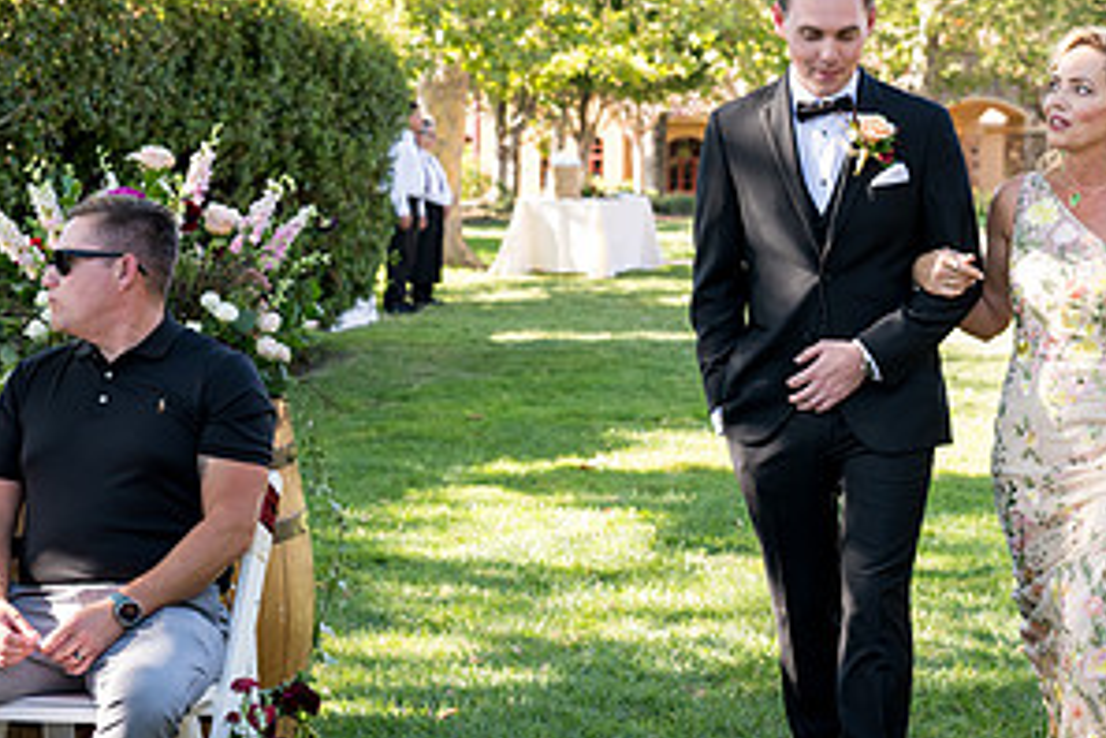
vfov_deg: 16.2
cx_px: 1005
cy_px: 181
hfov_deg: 23.5
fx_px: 2580
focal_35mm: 84
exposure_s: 1/400
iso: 640
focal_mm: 43
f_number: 4
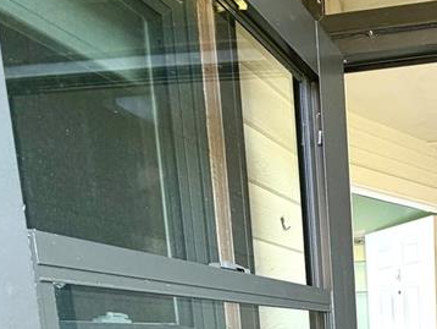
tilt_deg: -8.1
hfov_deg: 37.8
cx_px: 496
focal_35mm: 40
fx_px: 505
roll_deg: +0.6
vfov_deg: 29.8
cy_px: 412
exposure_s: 1/62
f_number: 2.2
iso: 80
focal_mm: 2.22
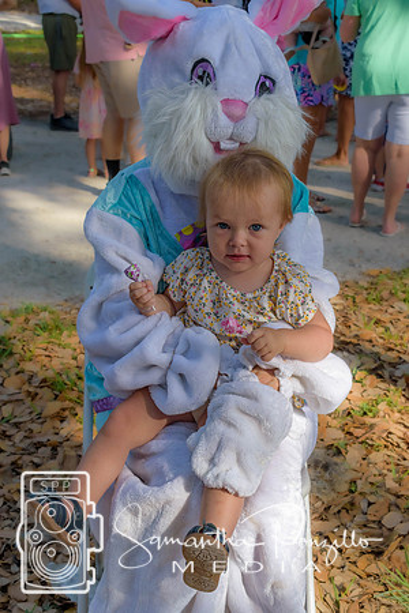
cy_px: 306
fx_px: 895
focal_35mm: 52
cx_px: 204
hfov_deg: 25.8
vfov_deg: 37.9
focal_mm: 35
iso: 200
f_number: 9
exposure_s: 1/320
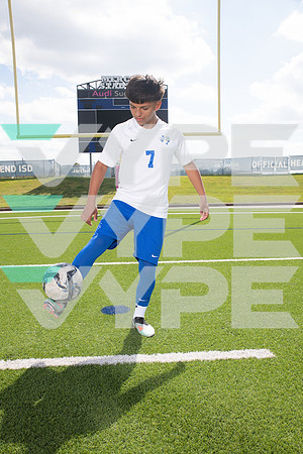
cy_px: 227
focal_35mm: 32
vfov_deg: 58.7
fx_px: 404
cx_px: 152
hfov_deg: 41.1
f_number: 7.1
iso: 125
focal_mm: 32
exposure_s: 1/400
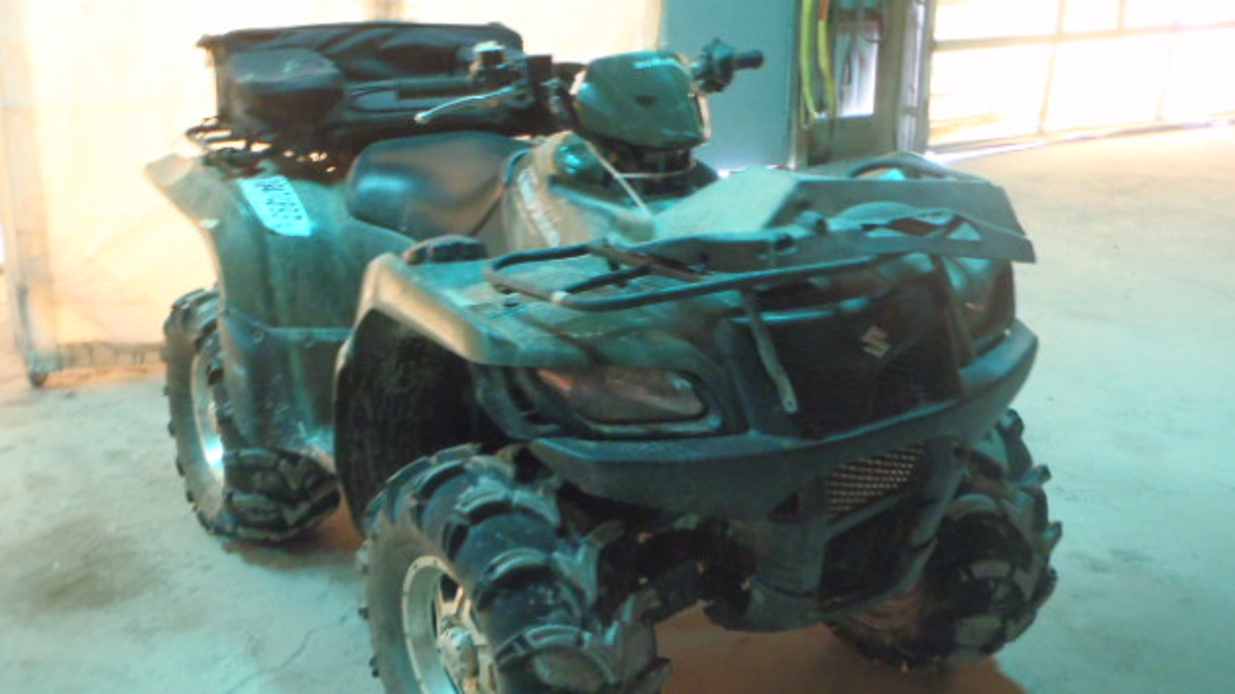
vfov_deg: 29.6
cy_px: 427
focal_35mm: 40
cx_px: 623
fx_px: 1310
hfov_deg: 50.5
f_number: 4.1
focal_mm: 6.53
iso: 400
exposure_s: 1/4
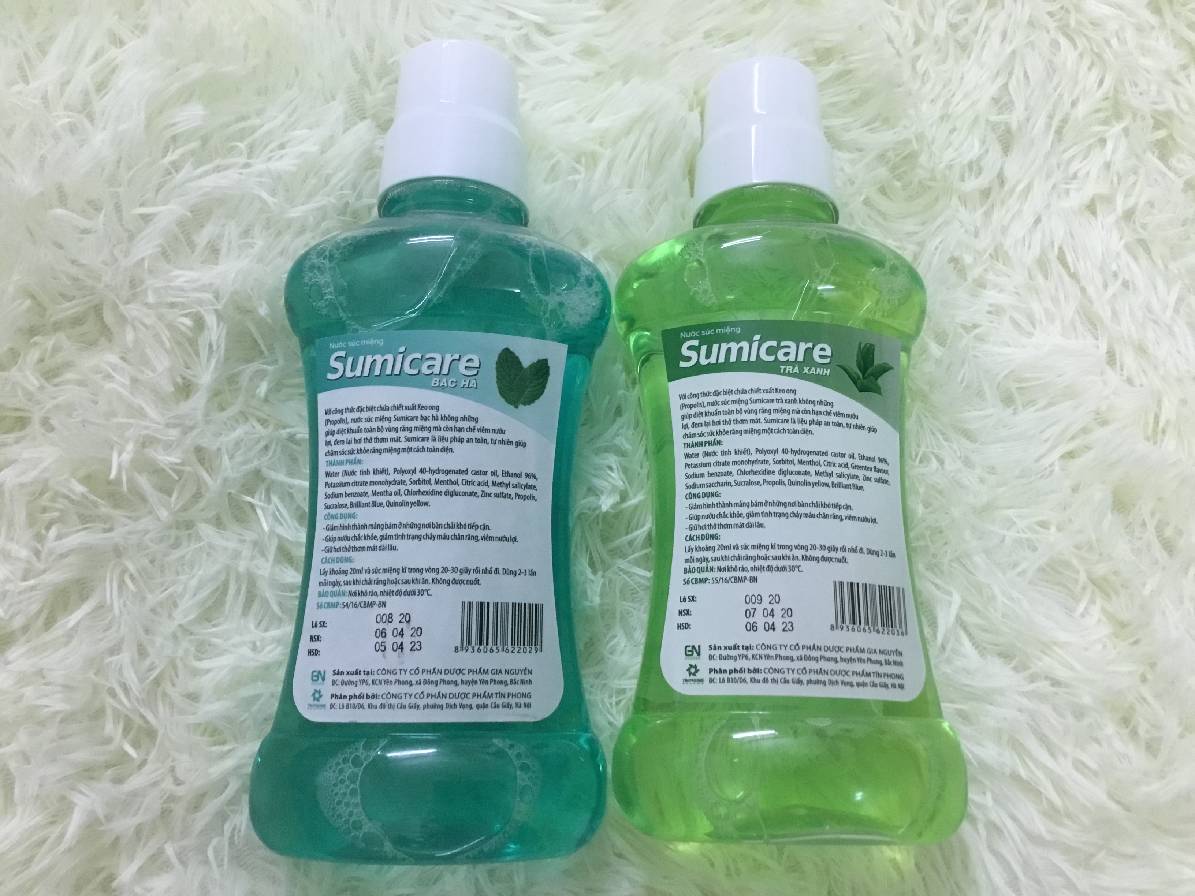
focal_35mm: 31
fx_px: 1070
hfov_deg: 58.4
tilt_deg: -72.4
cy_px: 448
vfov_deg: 45.4
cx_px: 598
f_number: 2.4
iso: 160
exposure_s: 1/33
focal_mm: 3.3
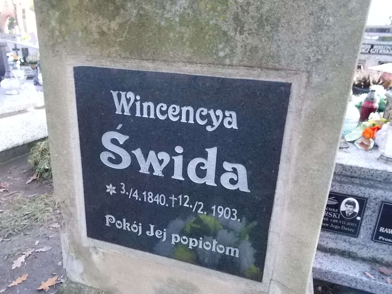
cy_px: 147
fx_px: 294
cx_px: 196
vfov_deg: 53.1
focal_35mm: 26
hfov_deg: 67.3
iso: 400
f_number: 3.2
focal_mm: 4.6
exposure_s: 1/80
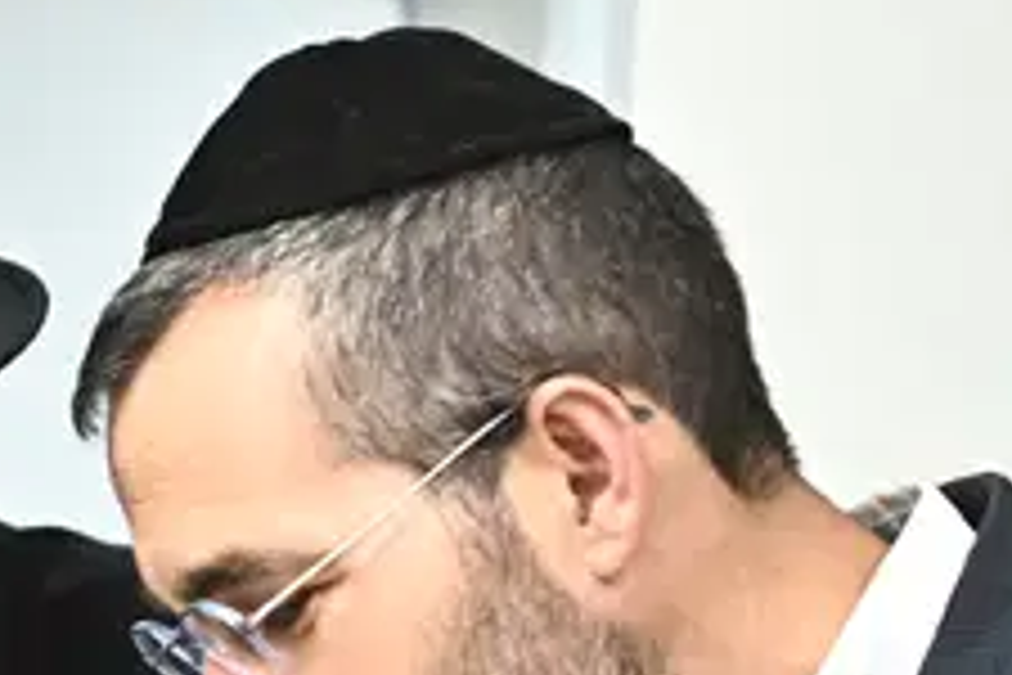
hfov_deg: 8.4
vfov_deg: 5.7
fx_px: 6718
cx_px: -549
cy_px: 747
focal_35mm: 239
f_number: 3.5
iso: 1250
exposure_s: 1/125
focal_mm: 70
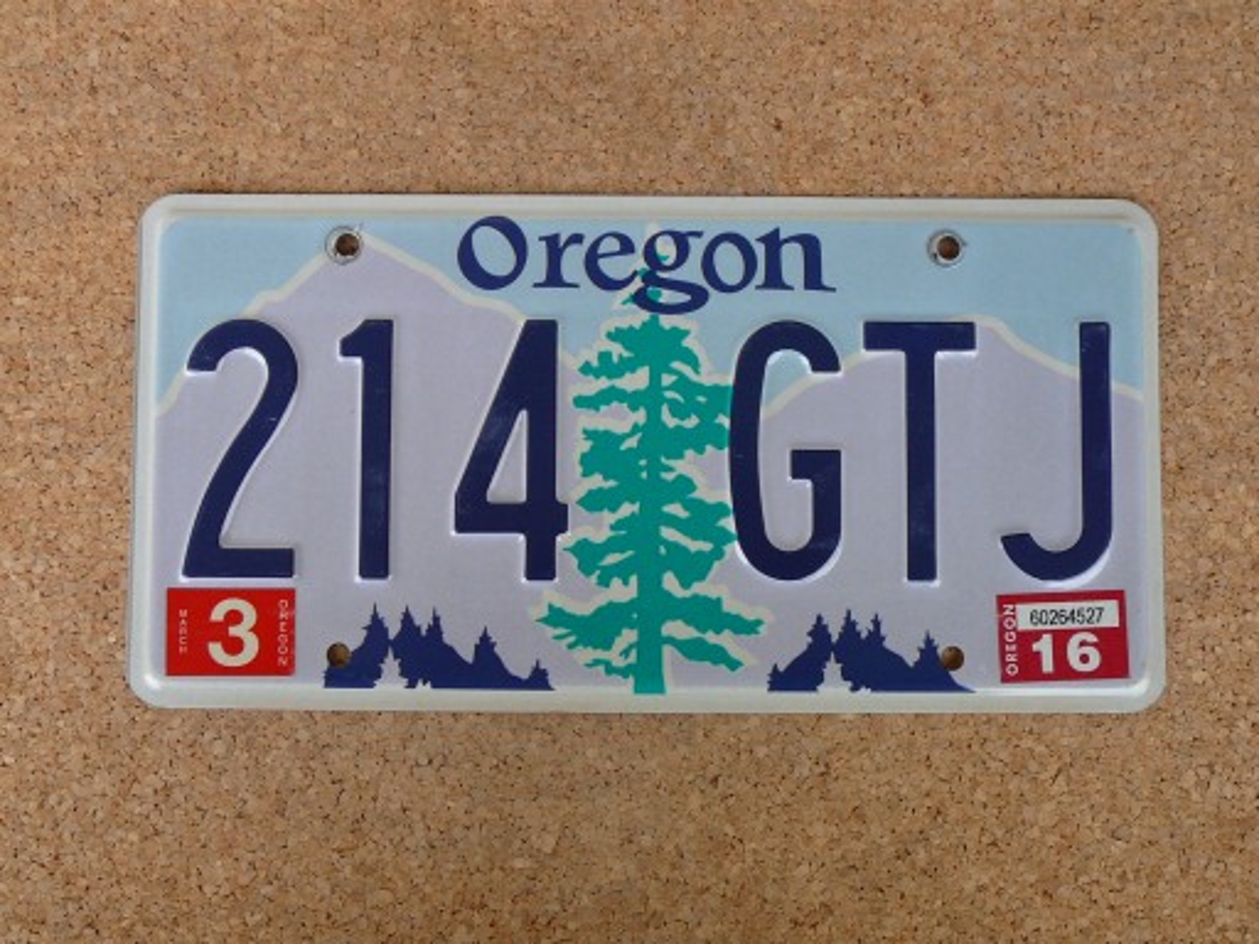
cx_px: 630
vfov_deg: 35.1
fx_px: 1491
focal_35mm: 41
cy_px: 472
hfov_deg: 45.8
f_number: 3.1
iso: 80
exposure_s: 1/60
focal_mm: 6.1
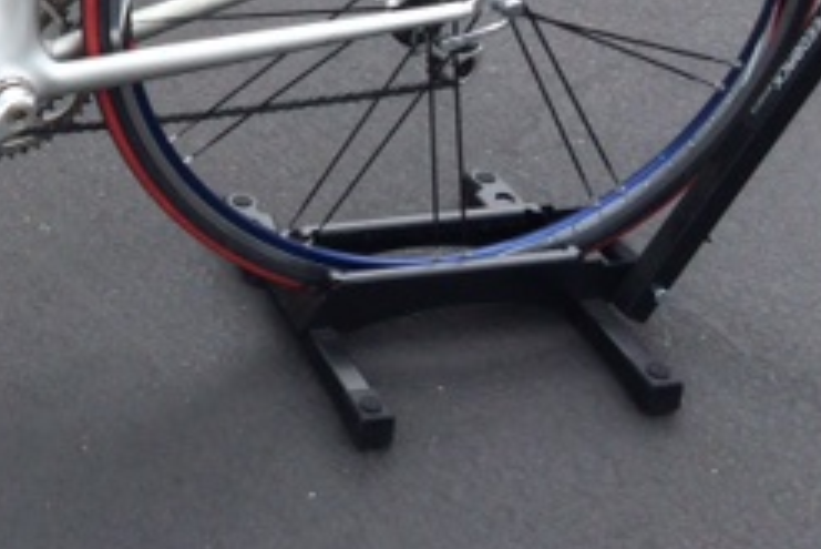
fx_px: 1780
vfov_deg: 16.5
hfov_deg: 23.4
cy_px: -183
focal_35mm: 78
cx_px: -206
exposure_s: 1/933
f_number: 2.2
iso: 32
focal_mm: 4.15
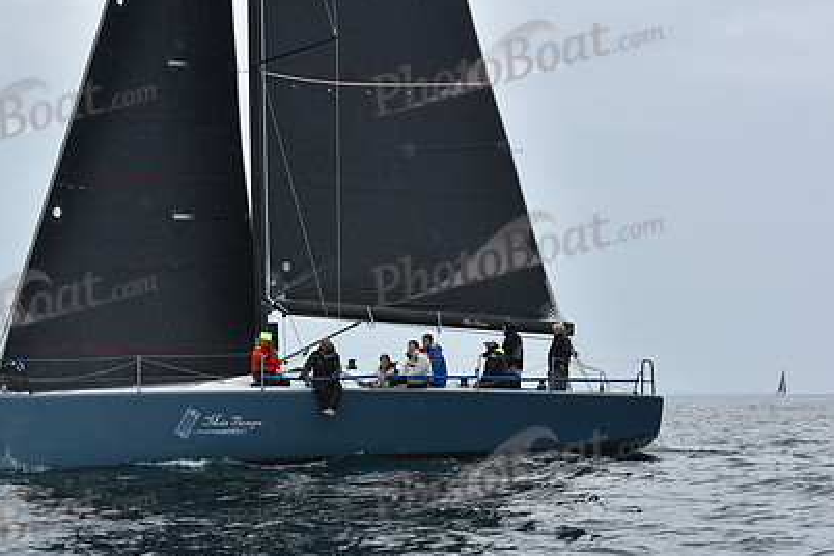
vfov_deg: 13.5
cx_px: 266
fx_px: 2340
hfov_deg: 20.1
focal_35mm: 101
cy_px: 391
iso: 250
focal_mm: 70
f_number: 8
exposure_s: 1/800
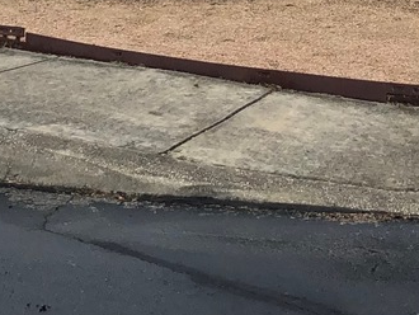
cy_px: -362
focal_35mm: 122
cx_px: 328
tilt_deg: +3.4
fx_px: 1478
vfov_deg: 10.8
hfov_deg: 16.0
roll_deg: -1.8
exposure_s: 1/979
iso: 20
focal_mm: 3.99
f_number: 1.8
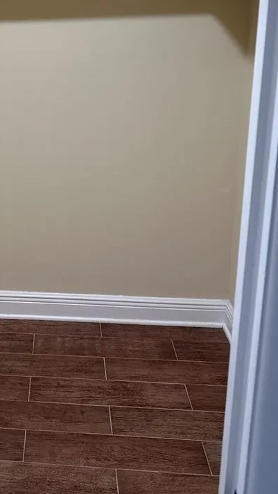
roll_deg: +1.6
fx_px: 577
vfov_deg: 45.1
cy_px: 133
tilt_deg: -13.8
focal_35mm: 44
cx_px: -8
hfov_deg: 25.6
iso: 160
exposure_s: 1/60
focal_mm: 6.86
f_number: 1.78
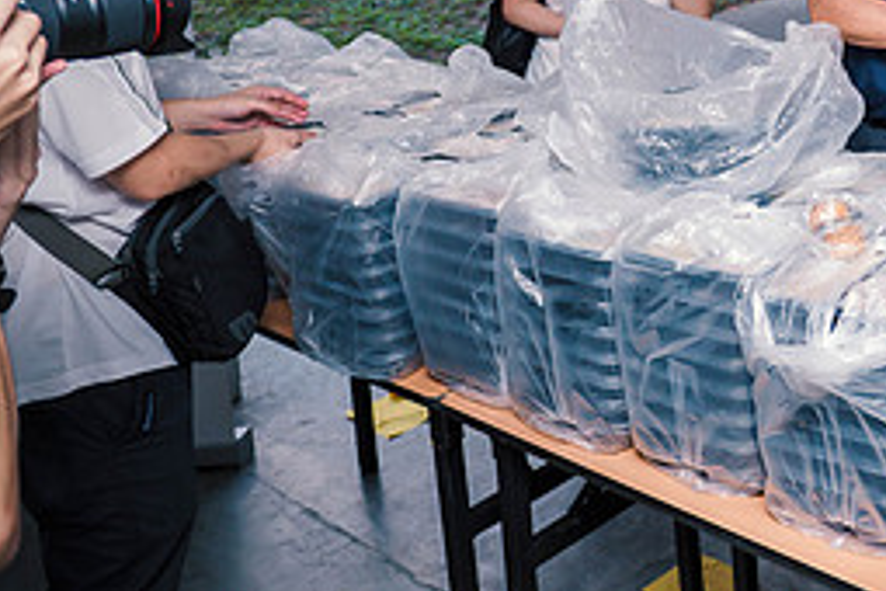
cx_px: 921
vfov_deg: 24.1
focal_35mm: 52
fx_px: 1280
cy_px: -75
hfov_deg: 34.2
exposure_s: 1/125
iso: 800
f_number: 1.8
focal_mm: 11
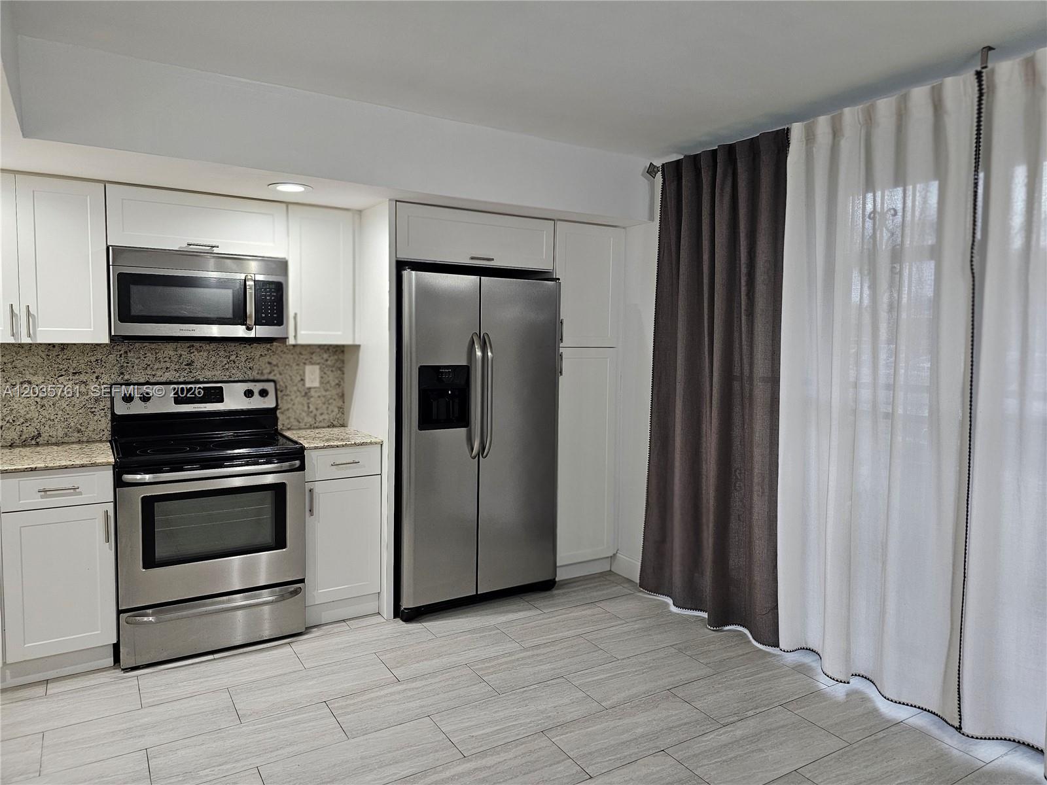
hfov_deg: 73.9
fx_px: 696
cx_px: 524
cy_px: 392
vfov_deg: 58.9
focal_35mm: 23
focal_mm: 6.3
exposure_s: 1/120
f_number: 1.7
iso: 320
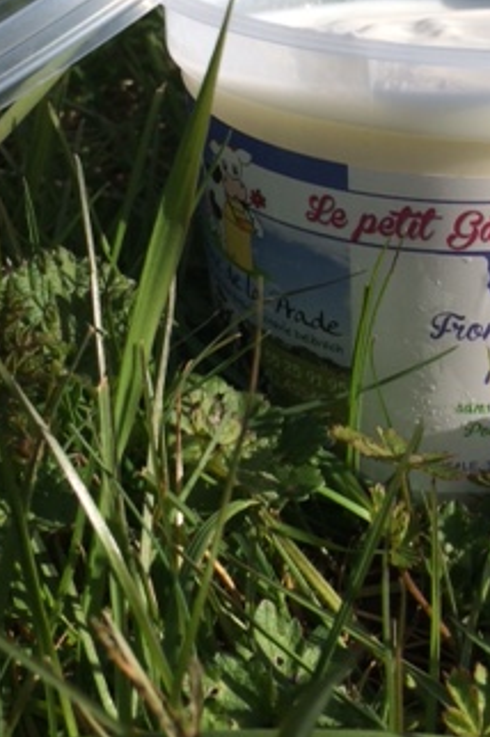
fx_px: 1228
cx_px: 373
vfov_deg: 33.0
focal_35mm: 60
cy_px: 224
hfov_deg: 22.3
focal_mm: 4.15
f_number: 2.2
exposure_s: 1/2564
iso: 32
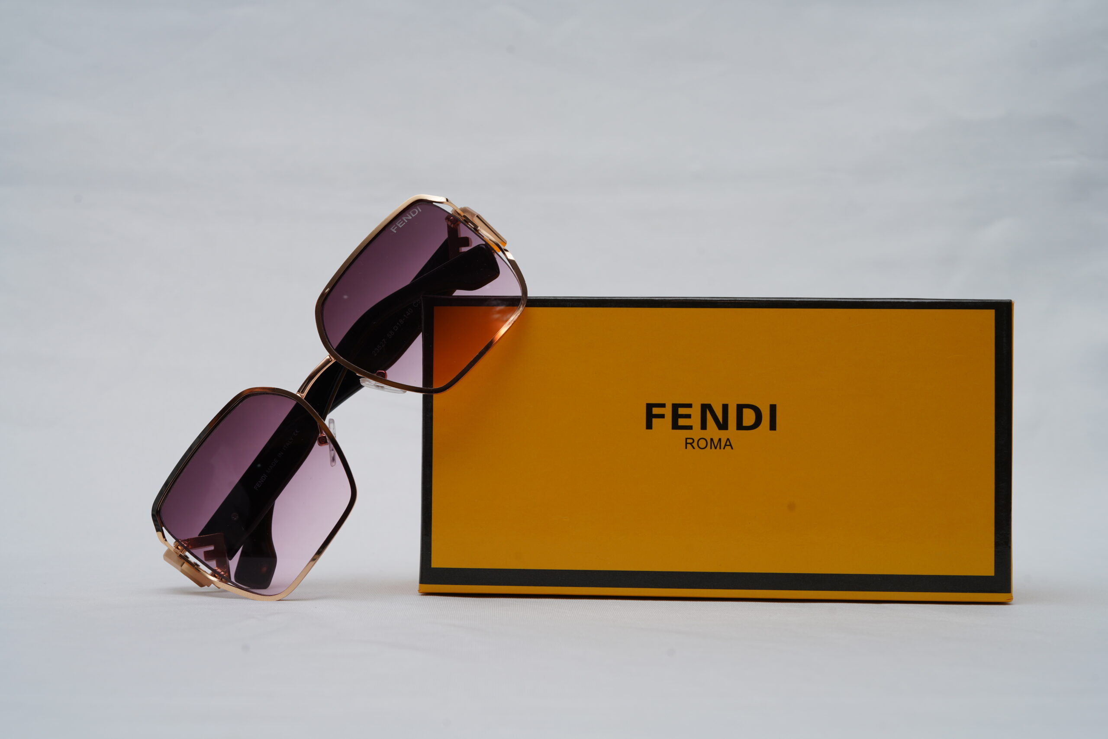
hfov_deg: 39.6
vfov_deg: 27.0
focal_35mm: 50
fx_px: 1539
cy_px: 370
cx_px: 554
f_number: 9
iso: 100
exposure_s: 1/160
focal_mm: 50
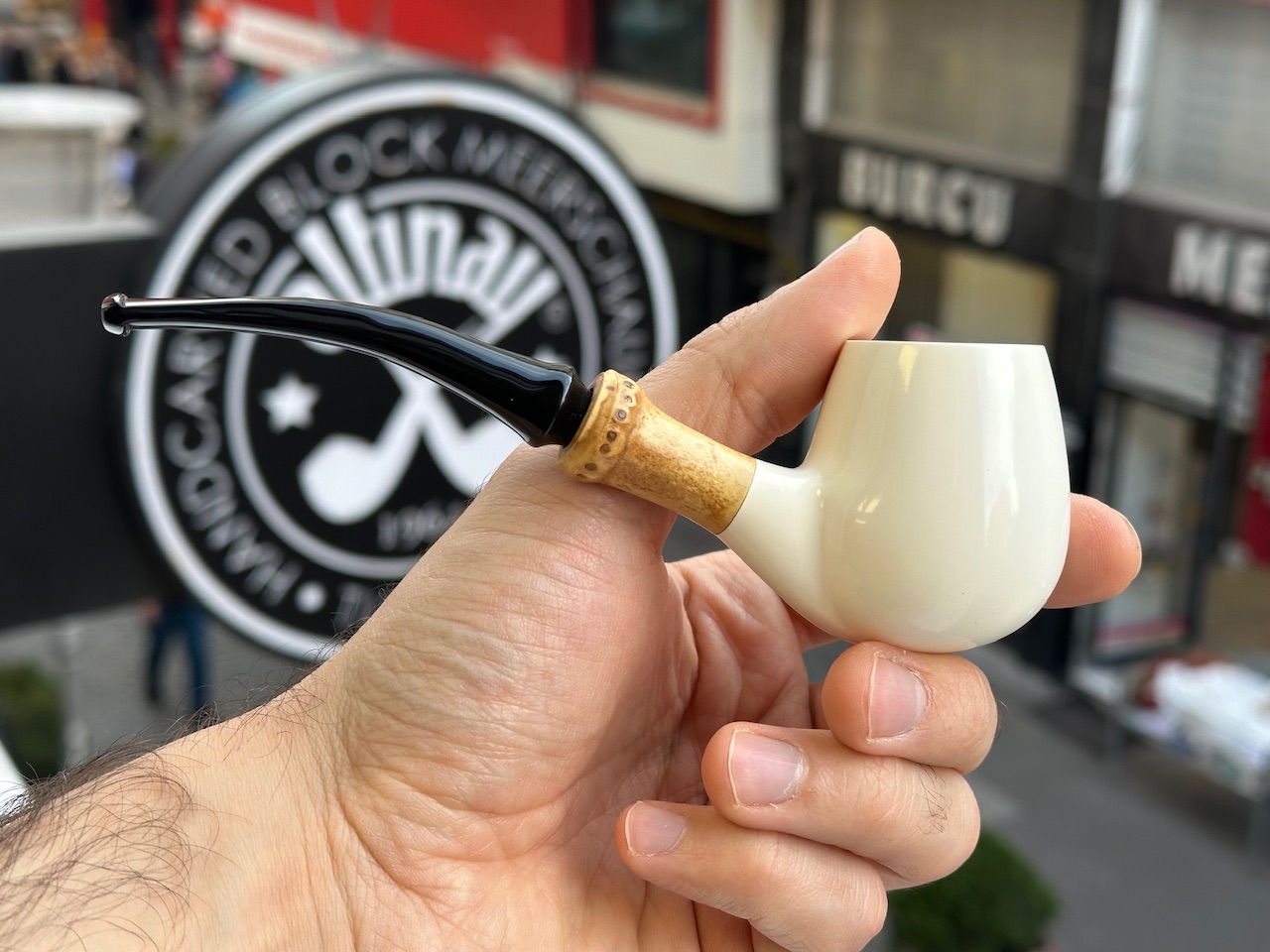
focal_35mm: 48
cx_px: 635
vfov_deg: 30.3
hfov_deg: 39.7
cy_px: 476
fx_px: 1761
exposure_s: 1/157
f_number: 1.78
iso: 50
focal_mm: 6.86
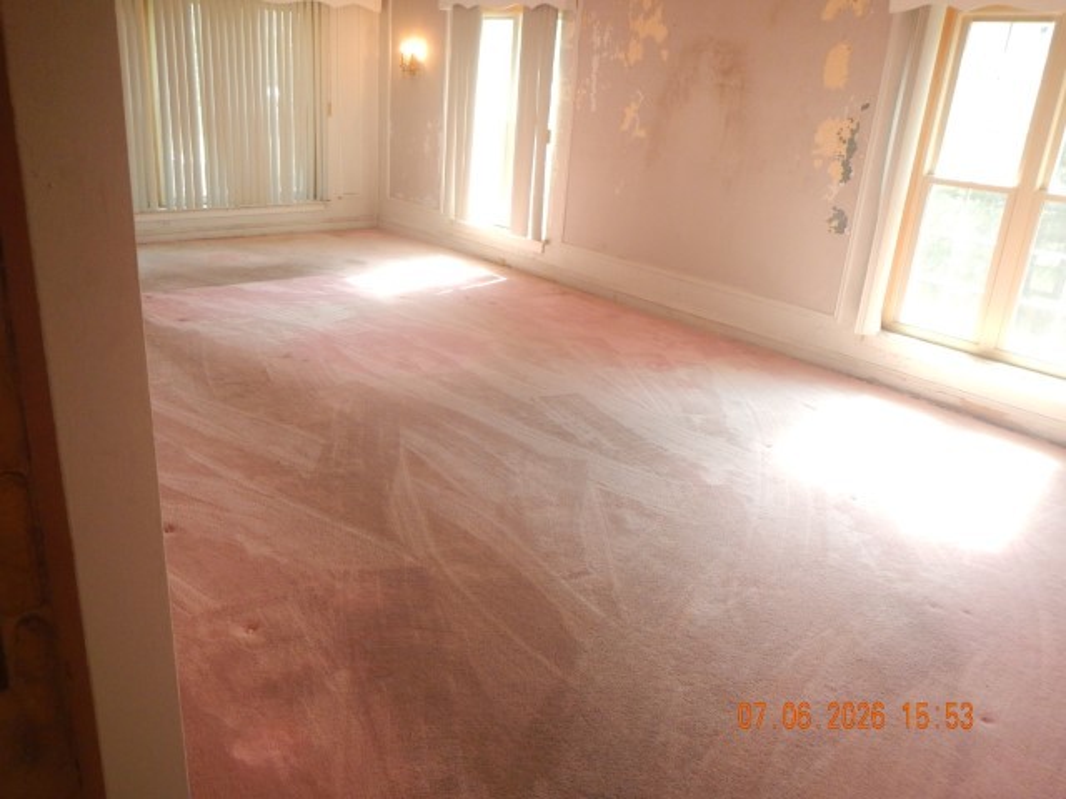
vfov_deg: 49.7
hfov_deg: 63.4
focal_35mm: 28
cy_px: 400
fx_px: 862
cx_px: 533
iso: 400
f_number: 3.9
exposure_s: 1/50
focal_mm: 5
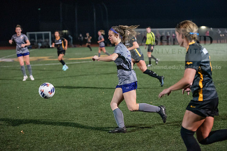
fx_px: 542
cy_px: 76
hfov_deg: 23.6
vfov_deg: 15.9
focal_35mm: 86
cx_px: 114
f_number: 2.8
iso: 8000
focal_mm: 86
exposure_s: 1/1000
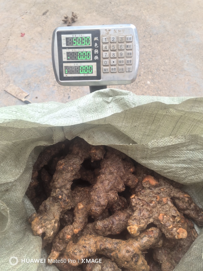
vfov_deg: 65.3
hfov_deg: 51.3
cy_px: 136
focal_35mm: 27
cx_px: 102
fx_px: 211
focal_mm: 5.75
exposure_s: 1/161
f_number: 2
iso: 50
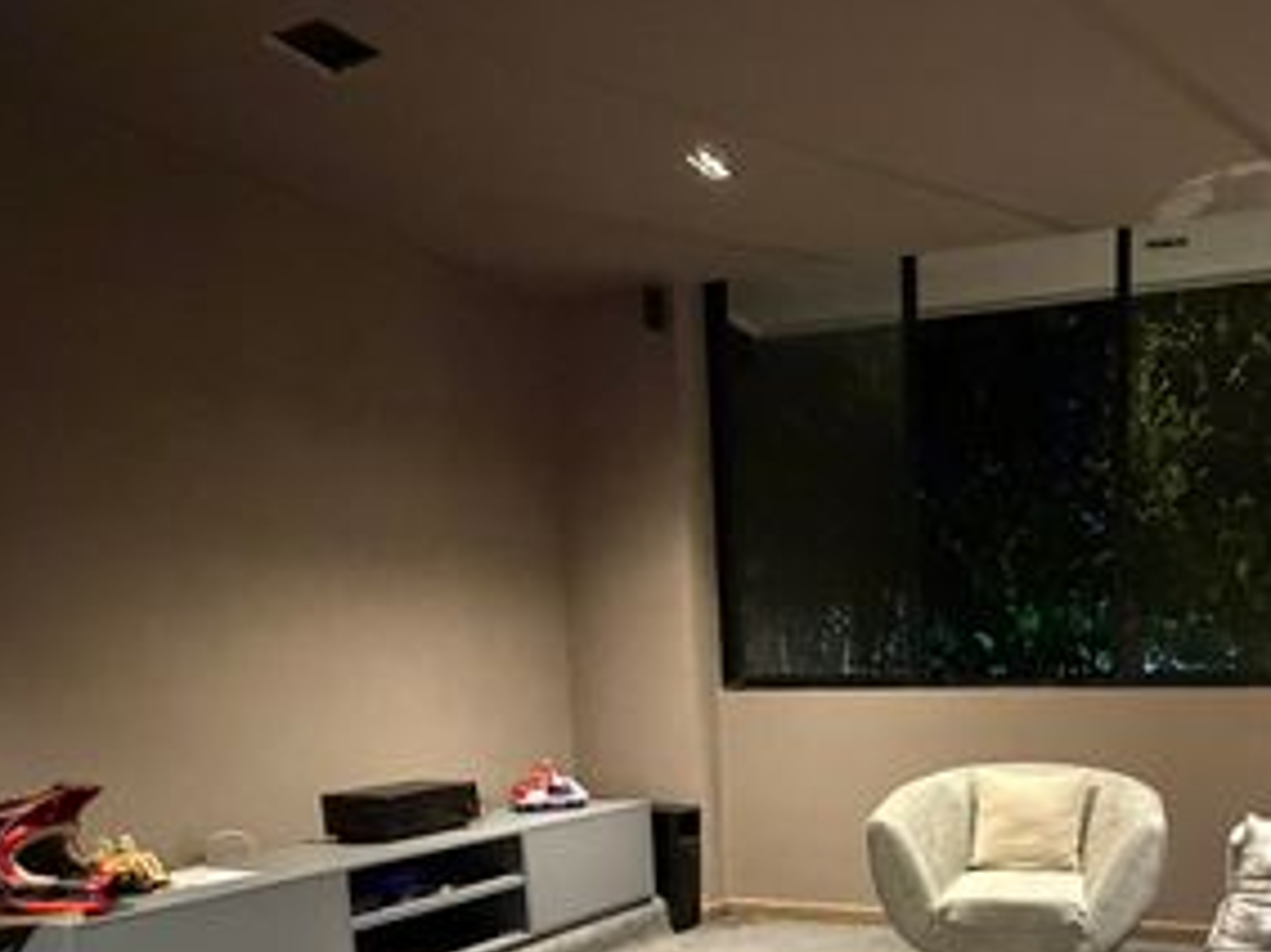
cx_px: 950
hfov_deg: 53.0
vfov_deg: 39.6
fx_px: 1211
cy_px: 867
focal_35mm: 33
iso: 1250
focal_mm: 2.22
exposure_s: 1/60
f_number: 2.2
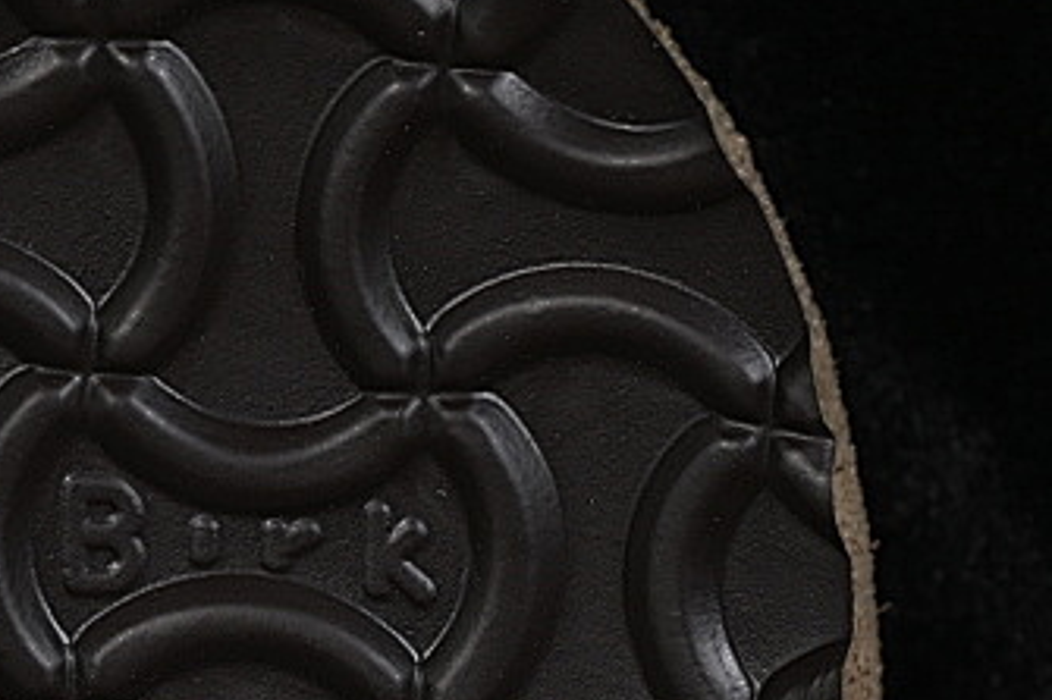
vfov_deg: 5.6
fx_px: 7068
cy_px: 813
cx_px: 141
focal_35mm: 242
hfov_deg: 8.5
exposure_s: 1/60
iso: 160
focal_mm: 50
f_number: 6.3
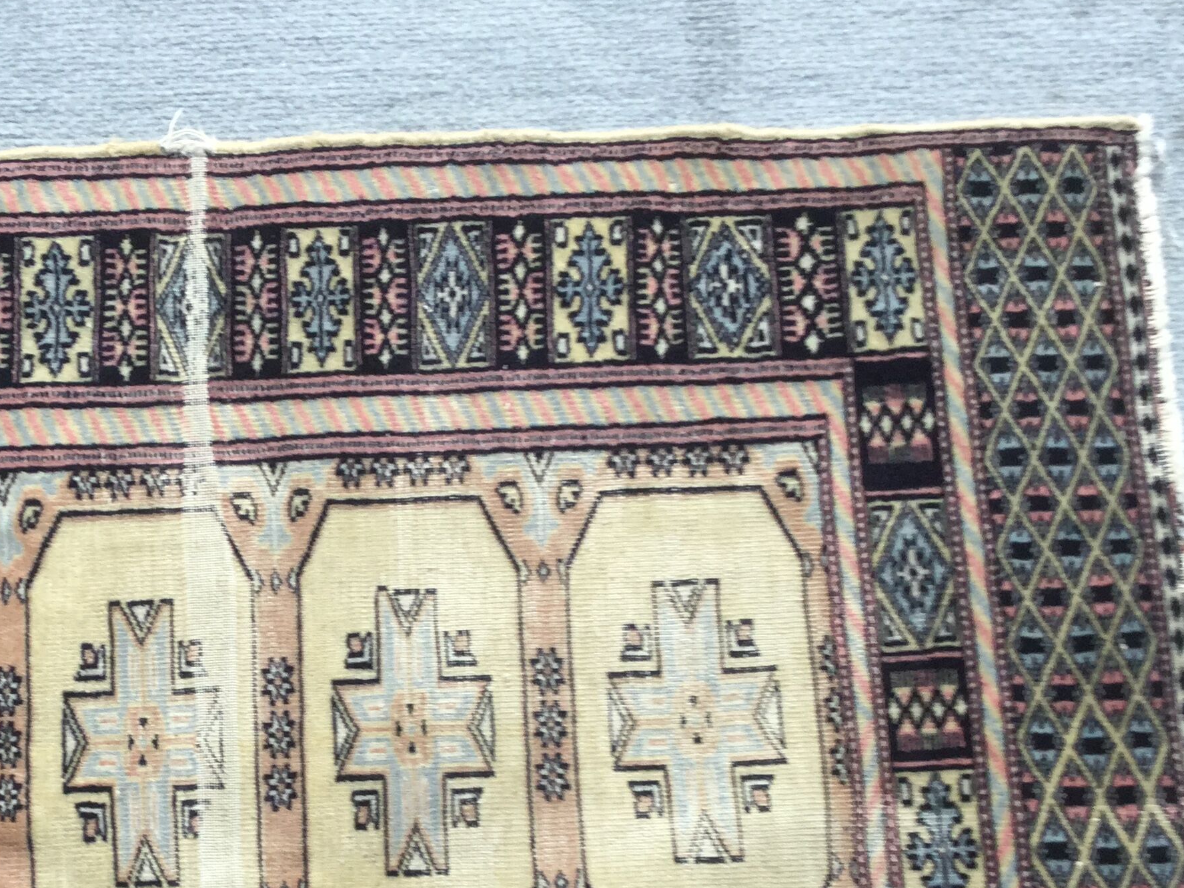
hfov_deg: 33.1
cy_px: 759
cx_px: 302
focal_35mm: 57
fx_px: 1949
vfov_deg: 25.1
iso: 50
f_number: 2.4
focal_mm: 3.3
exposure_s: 1/100
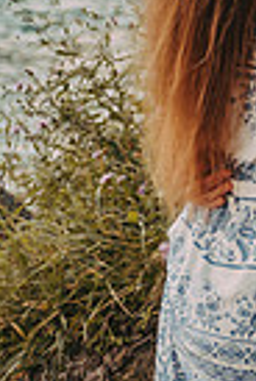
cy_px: 8
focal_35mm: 203
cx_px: 365
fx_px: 2154
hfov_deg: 6.7
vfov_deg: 10.0
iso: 640
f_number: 2.8
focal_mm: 62
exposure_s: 1/400
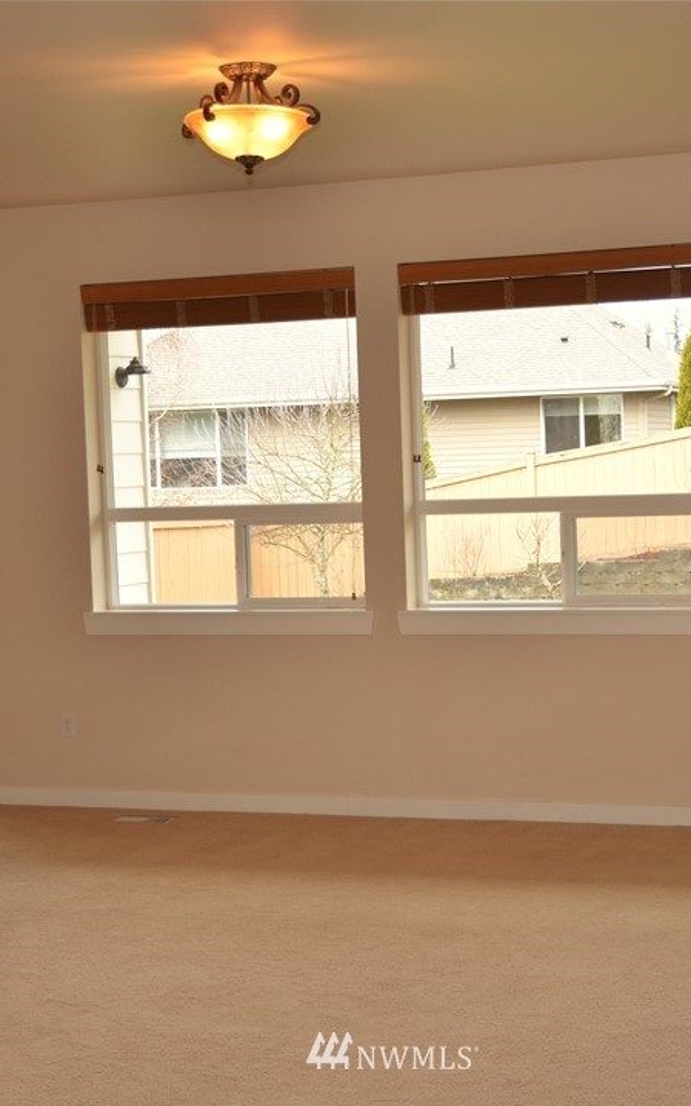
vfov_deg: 27.8
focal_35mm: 74
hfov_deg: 17.6
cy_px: 554
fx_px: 2229
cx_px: 393
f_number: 4
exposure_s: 1/125
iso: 360
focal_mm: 32
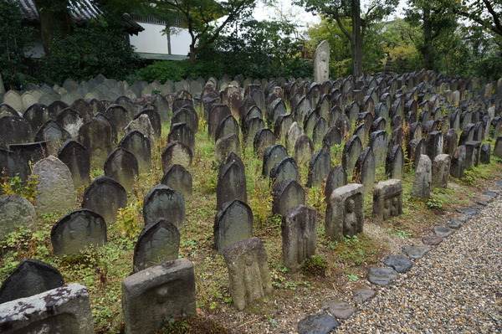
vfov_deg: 53.1
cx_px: 251
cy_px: 167
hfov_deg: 73.8
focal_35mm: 24
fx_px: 334
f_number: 5
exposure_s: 1/80
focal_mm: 16
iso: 100
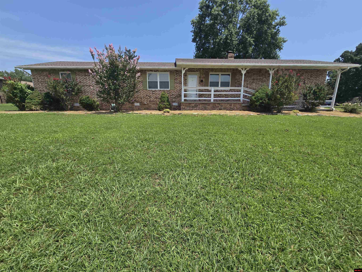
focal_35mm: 13
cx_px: 181
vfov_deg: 89.9
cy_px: 136
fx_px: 136
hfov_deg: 106.2
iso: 50
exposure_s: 1/2531
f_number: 2.2
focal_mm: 2.2
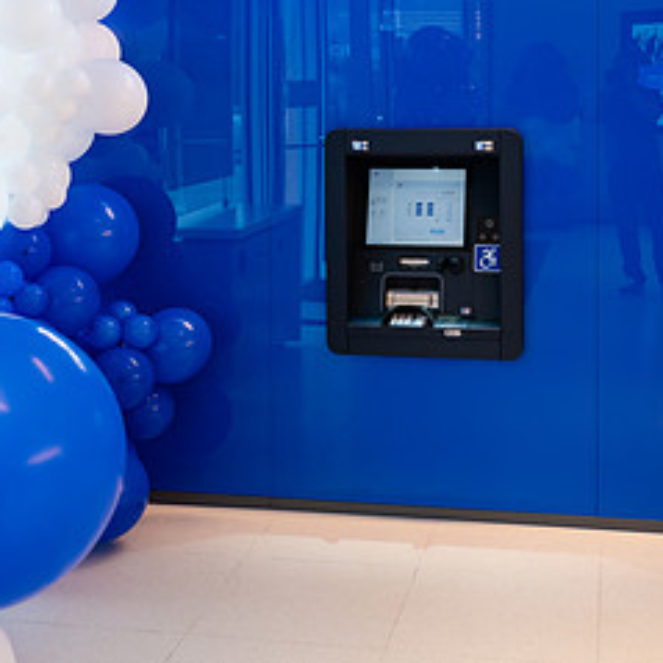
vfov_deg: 28.9
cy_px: 138
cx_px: 375
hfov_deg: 29.5
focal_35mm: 58
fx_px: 1257
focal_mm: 26.5
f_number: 3.2
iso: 500
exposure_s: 1/160
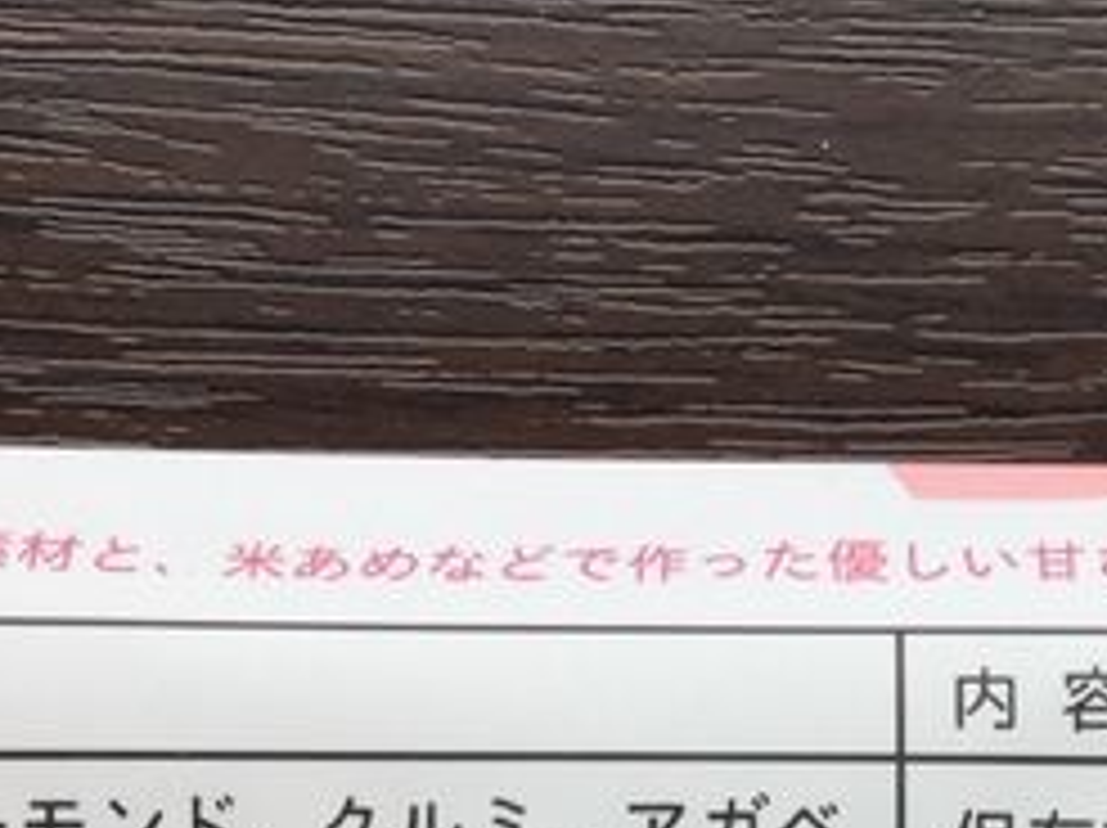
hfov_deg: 19.2
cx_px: 922
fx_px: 3227
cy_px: 1202
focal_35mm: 101
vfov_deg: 13.8
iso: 40
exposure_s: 1/120
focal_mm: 3.3
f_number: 2.4
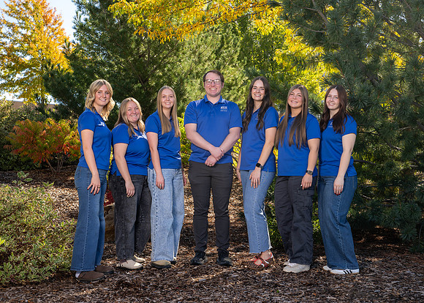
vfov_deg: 28.3
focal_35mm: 50
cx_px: 230
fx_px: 600
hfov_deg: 38.9
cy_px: 148
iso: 100
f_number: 6.3
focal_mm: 42
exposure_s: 1/125
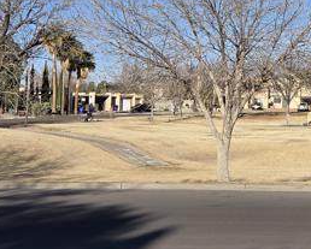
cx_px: 322
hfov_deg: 20.7
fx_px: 820
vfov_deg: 17.0
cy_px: 16
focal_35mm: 89
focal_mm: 5.4
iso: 25
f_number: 1.8
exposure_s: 1/2216
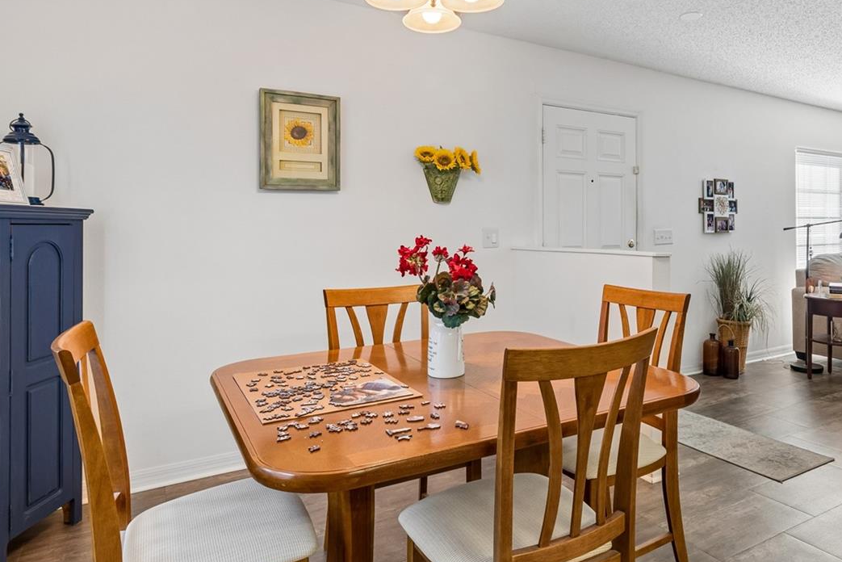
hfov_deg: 75.3
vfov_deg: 54.7
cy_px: 224
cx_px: 504
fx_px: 538
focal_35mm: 23
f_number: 7.1
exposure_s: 1/3.33
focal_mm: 10
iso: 100
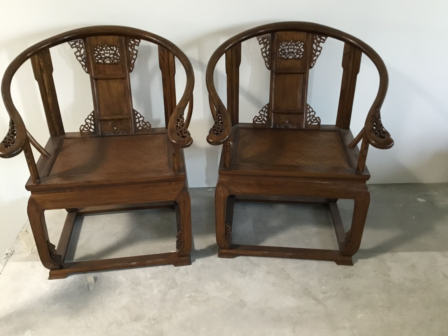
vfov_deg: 44.2
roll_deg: -0.6
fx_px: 414
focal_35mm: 32
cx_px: 218
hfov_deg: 56.8
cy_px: 168
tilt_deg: -29.3
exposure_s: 1/20
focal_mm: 3.3
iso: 200
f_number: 2.4
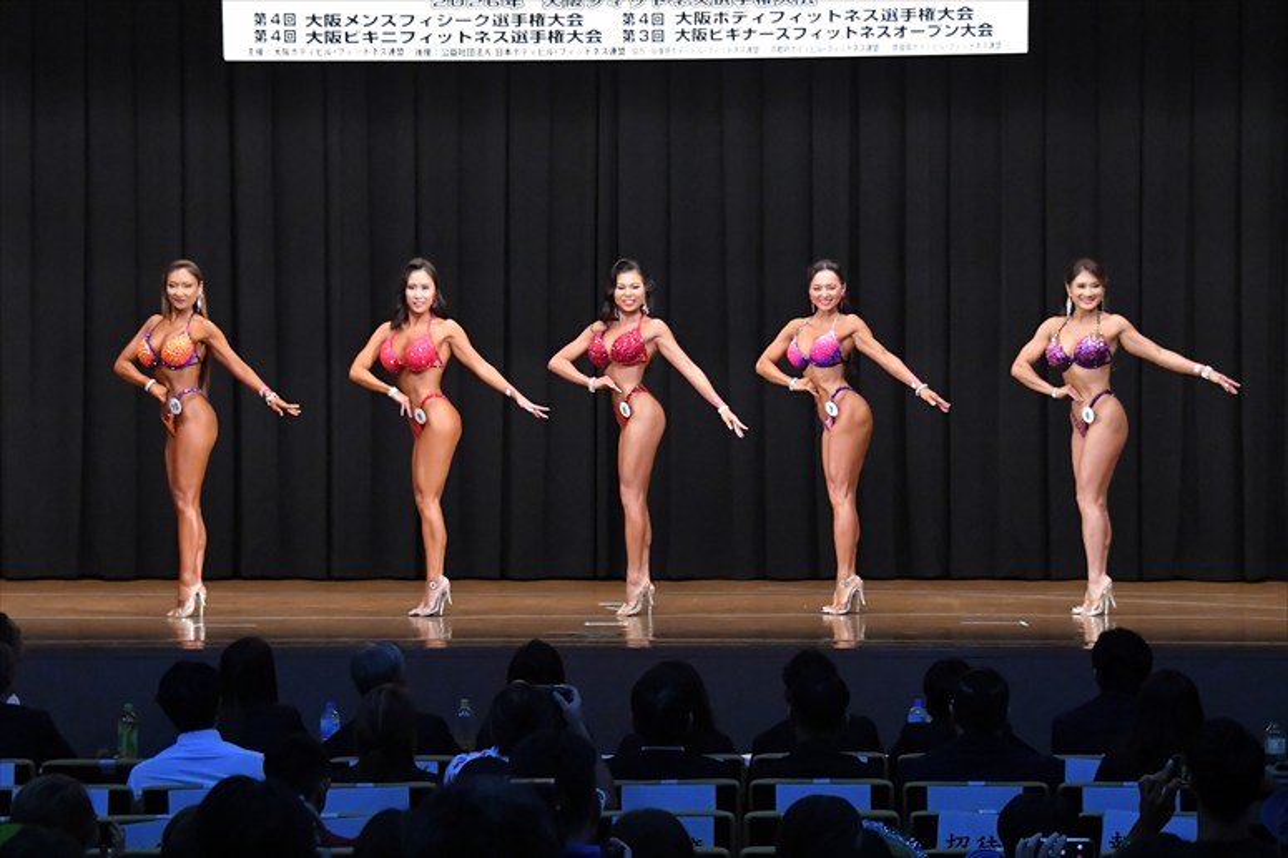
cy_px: 429
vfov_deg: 12.7
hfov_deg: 18.9
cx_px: 644
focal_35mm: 108
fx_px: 3862
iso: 8000
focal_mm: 72
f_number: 5.6
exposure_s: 1/400
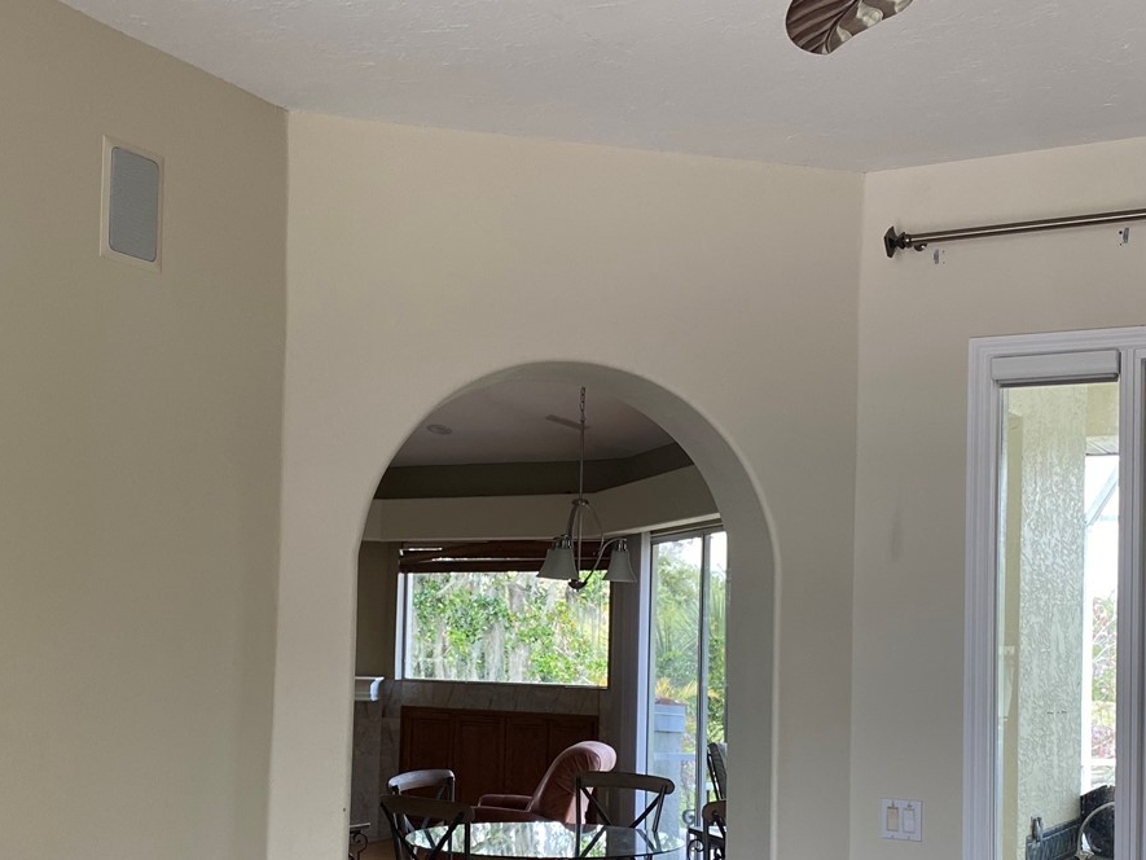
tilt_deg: +1.5
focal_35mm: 47
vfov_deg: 30.6
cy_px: 580
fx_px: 1556
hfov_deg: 40.4
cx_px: 535
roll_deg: -1.8
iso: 125
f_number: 1.8
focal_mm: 4.25
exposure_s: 1/121
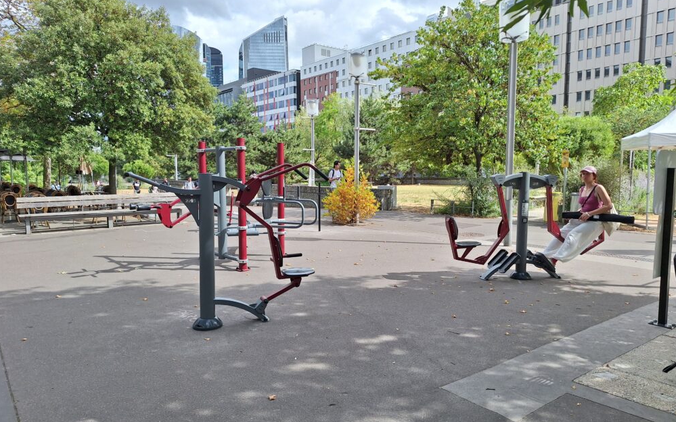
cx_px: 332
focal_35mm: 25
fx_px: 461
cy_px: 219
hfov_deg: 72.6
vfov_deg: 49.2
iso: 40
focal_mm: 5.54
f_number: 1.8
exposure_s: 1/1024
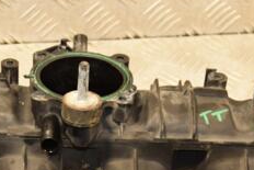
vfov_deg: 8.8
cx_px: 84
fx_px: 1094
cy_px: 175
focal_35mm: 155
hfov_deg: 13.2
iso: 800
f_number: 4.8
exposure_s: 1/125
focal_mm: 40
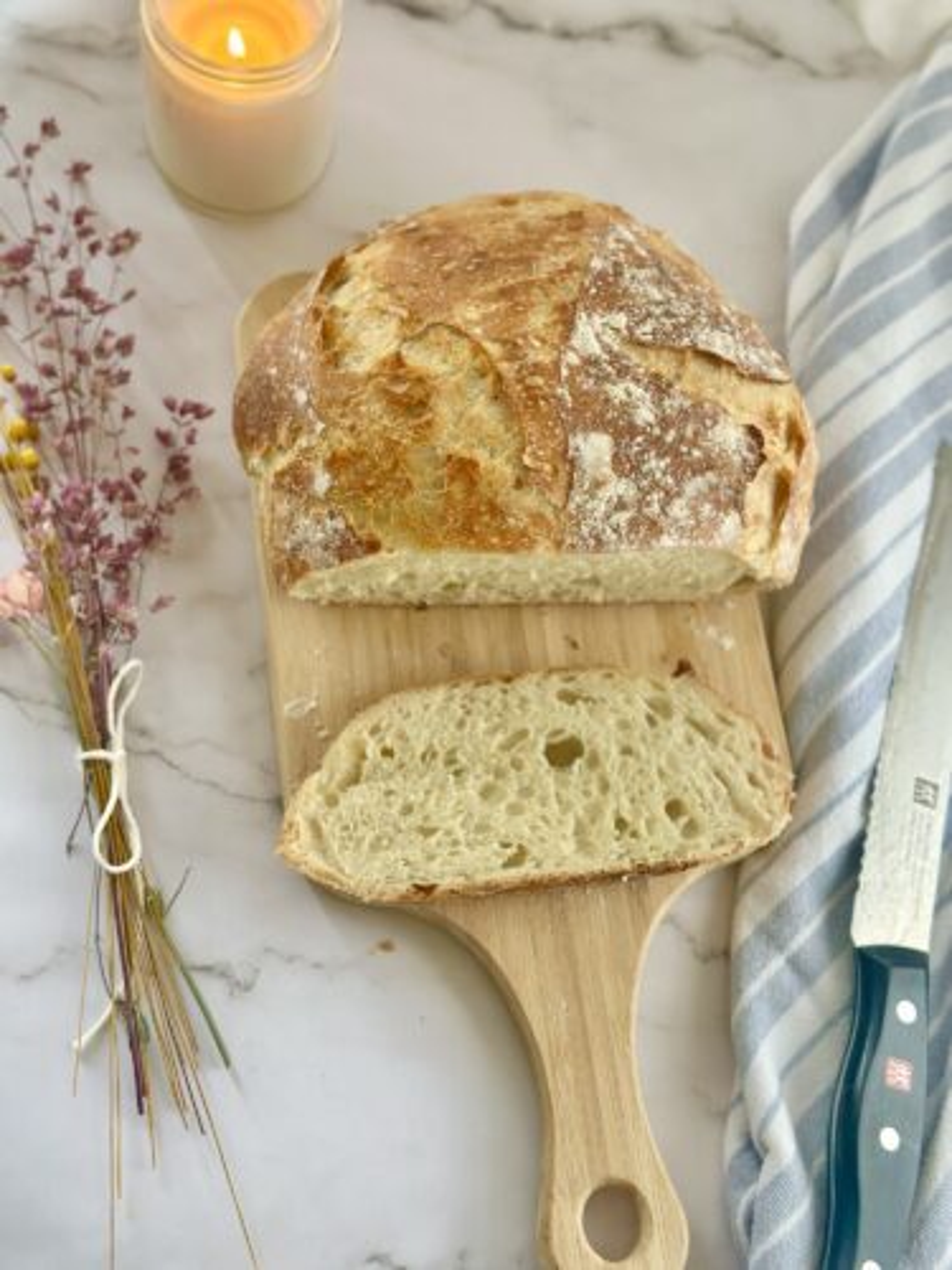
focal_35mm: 48
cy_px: 635
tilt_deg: -70.6
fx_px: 1760
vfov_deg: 39.7
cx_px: 476
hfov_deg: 30.3
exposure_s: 1/105
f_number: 1.78
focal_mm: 6.86
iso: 125
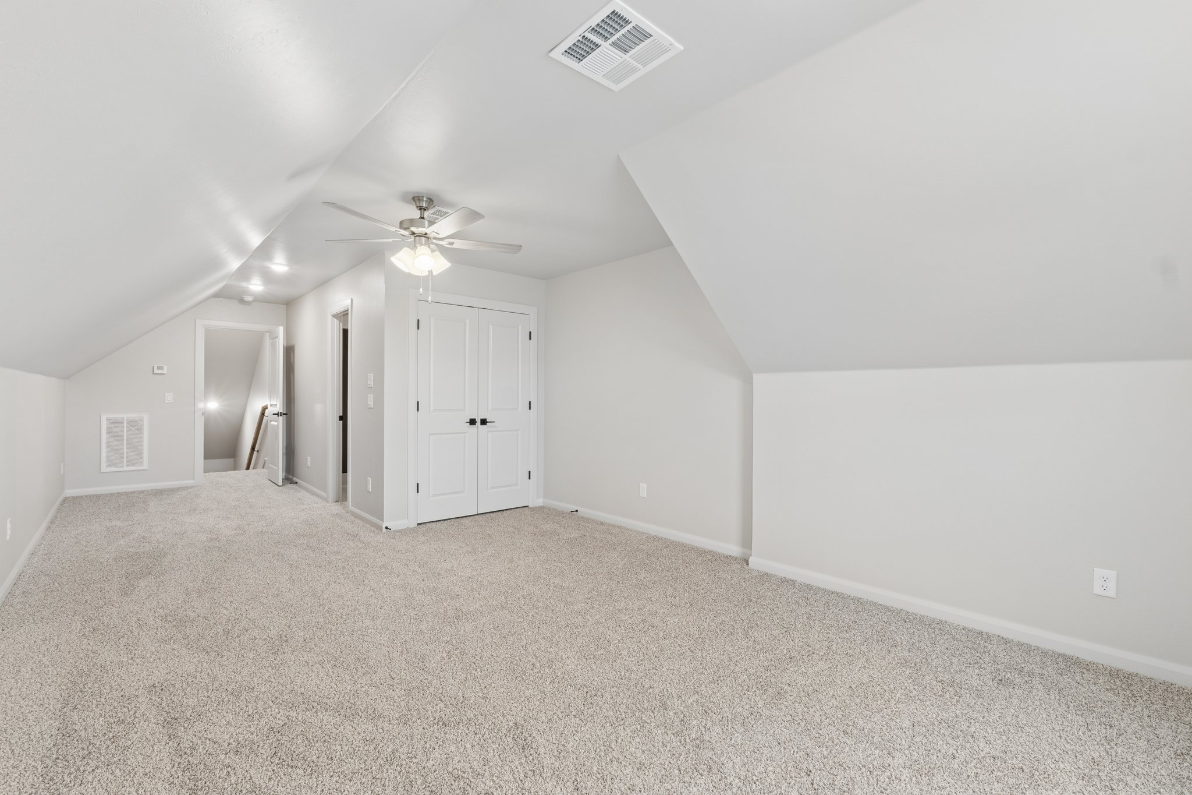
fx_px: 521
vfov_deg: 74.6
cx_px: 596
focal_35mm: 16
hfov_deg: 97.6
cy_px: 398
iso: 200
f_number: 10
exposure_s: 1/25
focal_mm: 10.5
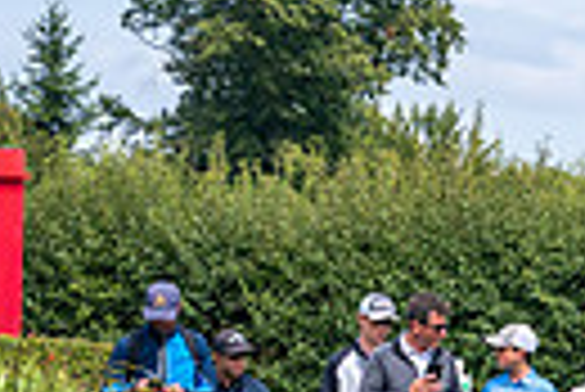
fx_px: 7597
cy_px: 201
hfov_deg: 4.3
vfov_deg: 3.0
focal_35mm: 467
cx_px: 1269
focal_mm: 105
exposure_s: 1/400
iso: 250
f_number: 11
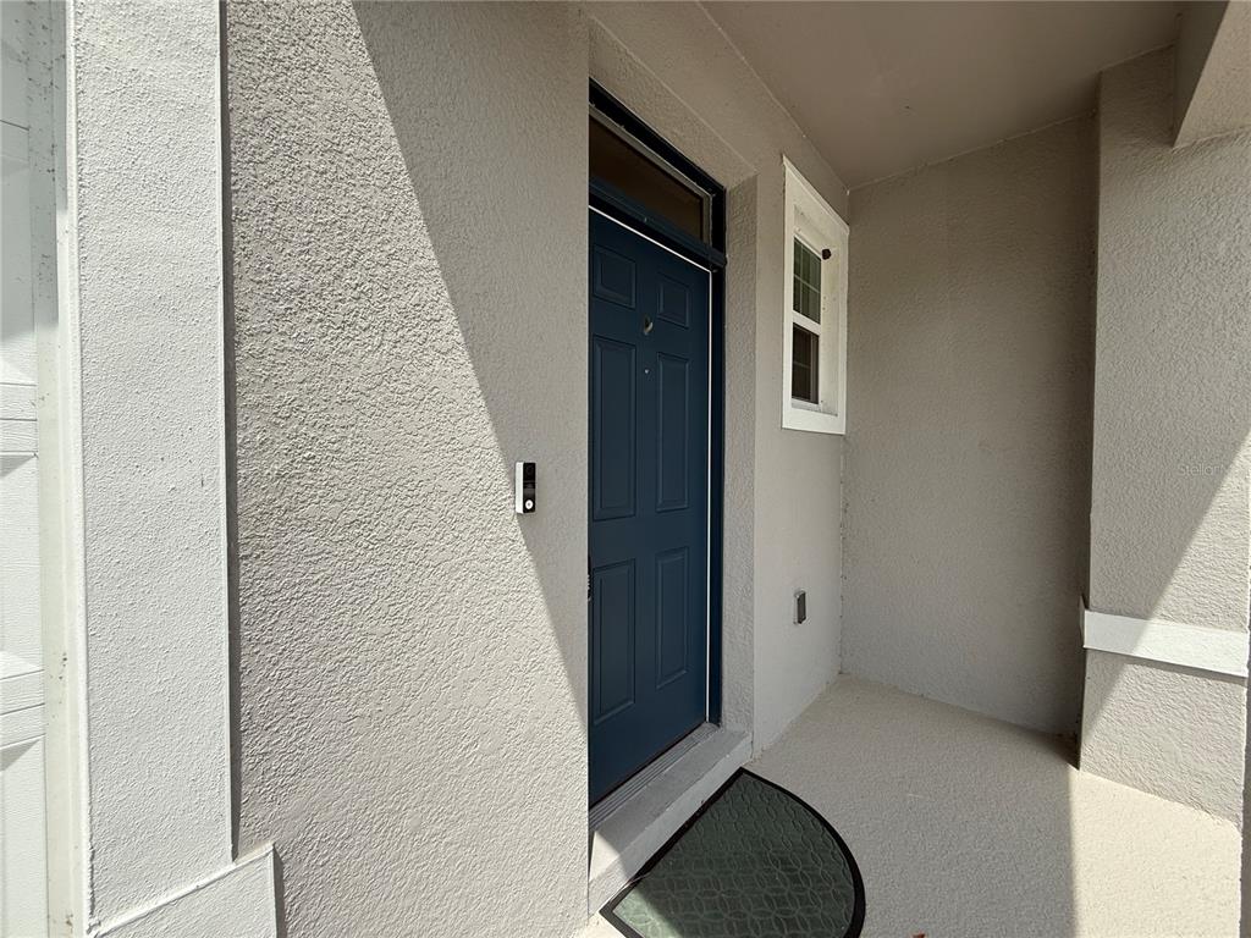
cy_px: 469
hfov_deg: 102.1
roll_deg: -0.2
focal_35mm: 14
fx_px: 506
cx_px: 626
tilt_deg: -1.3
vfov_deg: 85.7
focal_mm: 2.22
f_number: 2.2
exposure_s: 1/1431
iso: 50
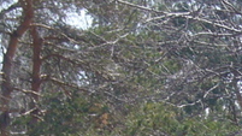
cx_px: 491
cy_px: 370
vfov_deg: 2.9
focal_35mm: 420
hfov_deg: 5.0
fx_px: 2695
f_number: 5
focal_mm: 14.2
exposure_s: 1/200
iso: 80
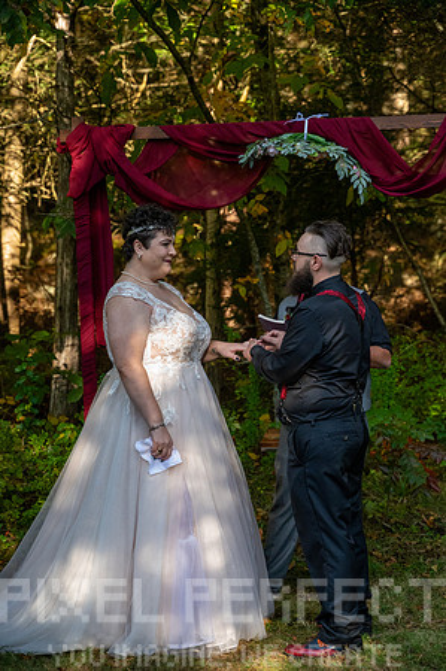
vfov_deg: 27.0
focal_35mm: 75
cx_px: 223
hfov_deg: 18.1
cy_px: 336
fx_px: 1397
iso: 6400
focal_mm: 75
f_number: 4
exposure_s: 1/6400
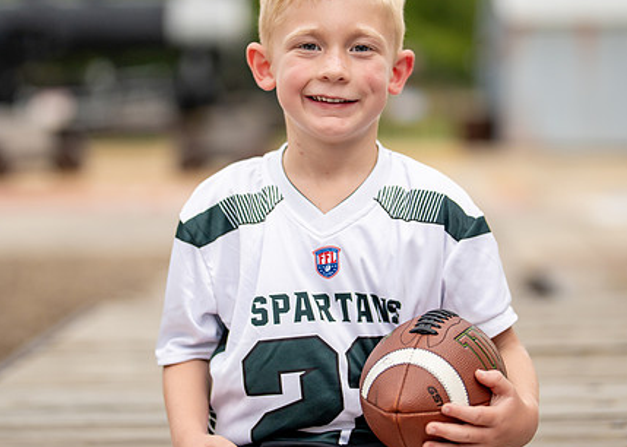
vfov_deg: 16.8
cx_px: 351
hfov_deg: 23.4
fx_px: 1513
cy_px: 172
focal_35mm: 85
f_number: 1.2
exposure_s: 1/1600
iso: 320
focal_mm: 50
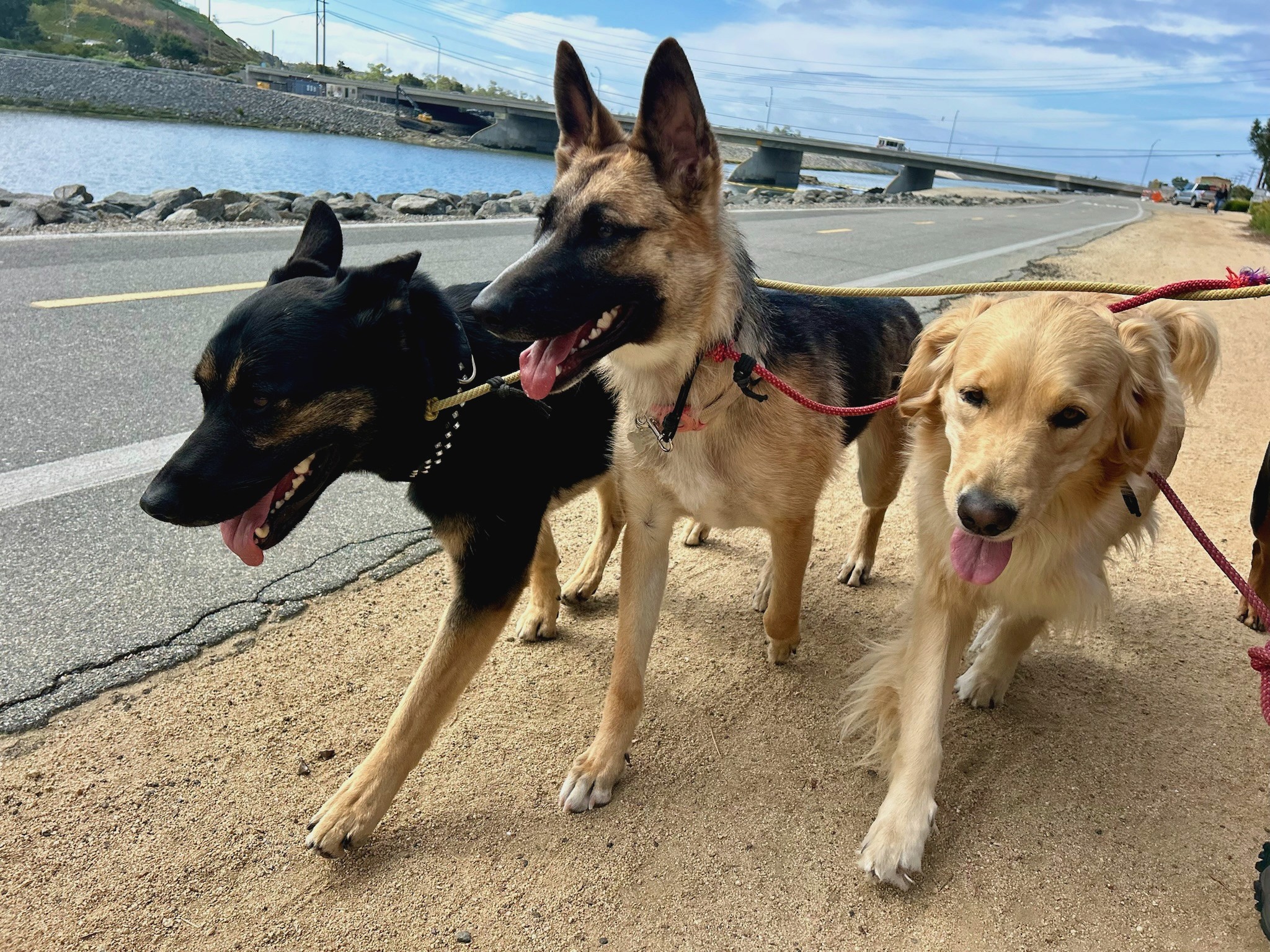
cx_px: 635
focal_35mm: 26
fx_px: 954
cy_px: 476
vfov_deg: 53.1
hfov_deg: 67.3
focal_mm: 5.7
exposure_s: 1/2513
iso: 50
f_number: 1.5
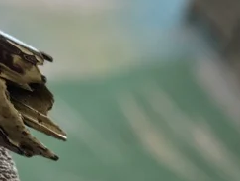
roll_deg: -1.0
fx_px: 826
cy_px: -106
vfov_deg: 11.8
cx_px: -320
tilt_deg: -32.4
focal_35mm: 119
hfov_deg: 13.0
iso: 64
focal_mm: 6.86
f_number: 1.78
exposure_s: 1/219
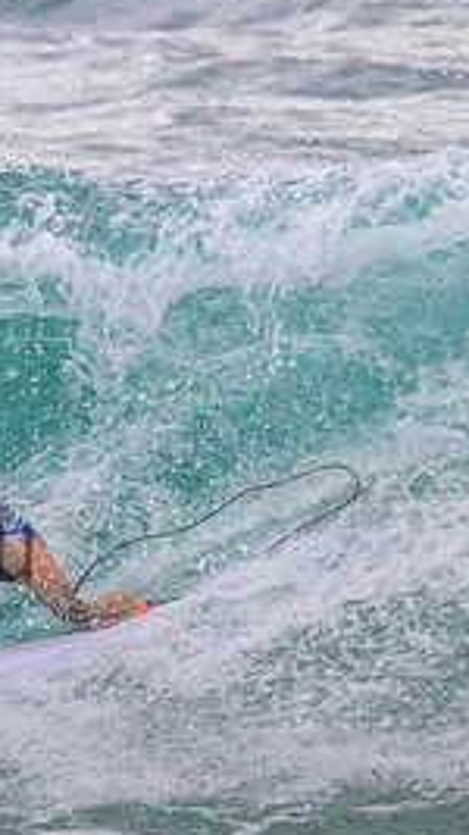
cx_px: -226
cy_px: 356
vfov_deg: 1.3
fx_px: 37863
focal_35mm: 1711
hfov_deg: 0.7
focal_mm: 600
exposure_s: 1/2000
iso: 8000
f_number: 11
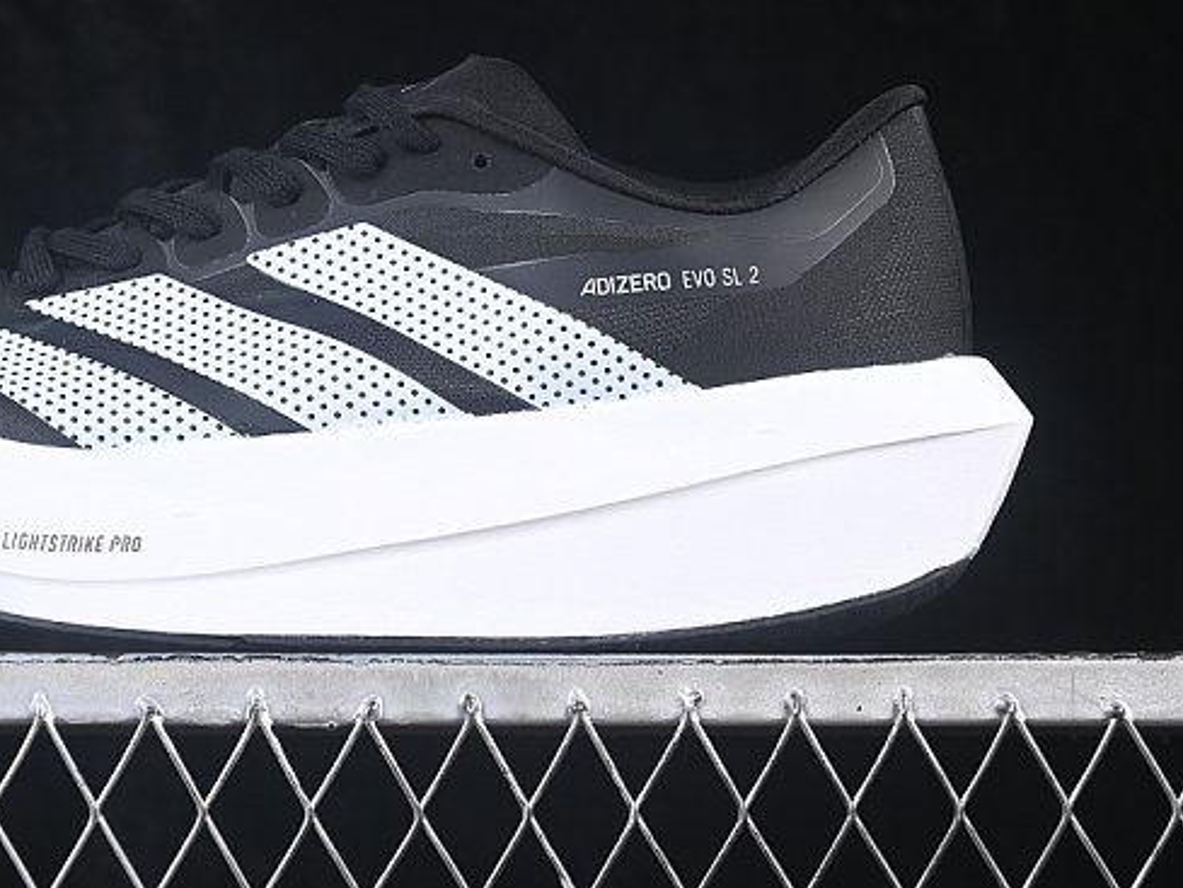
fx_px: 4034
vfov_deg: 12.5
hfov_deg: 16.6
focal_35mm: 118
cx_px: 341
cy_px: 253
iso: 160
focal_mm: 50
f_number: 6.3
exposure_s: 1/60
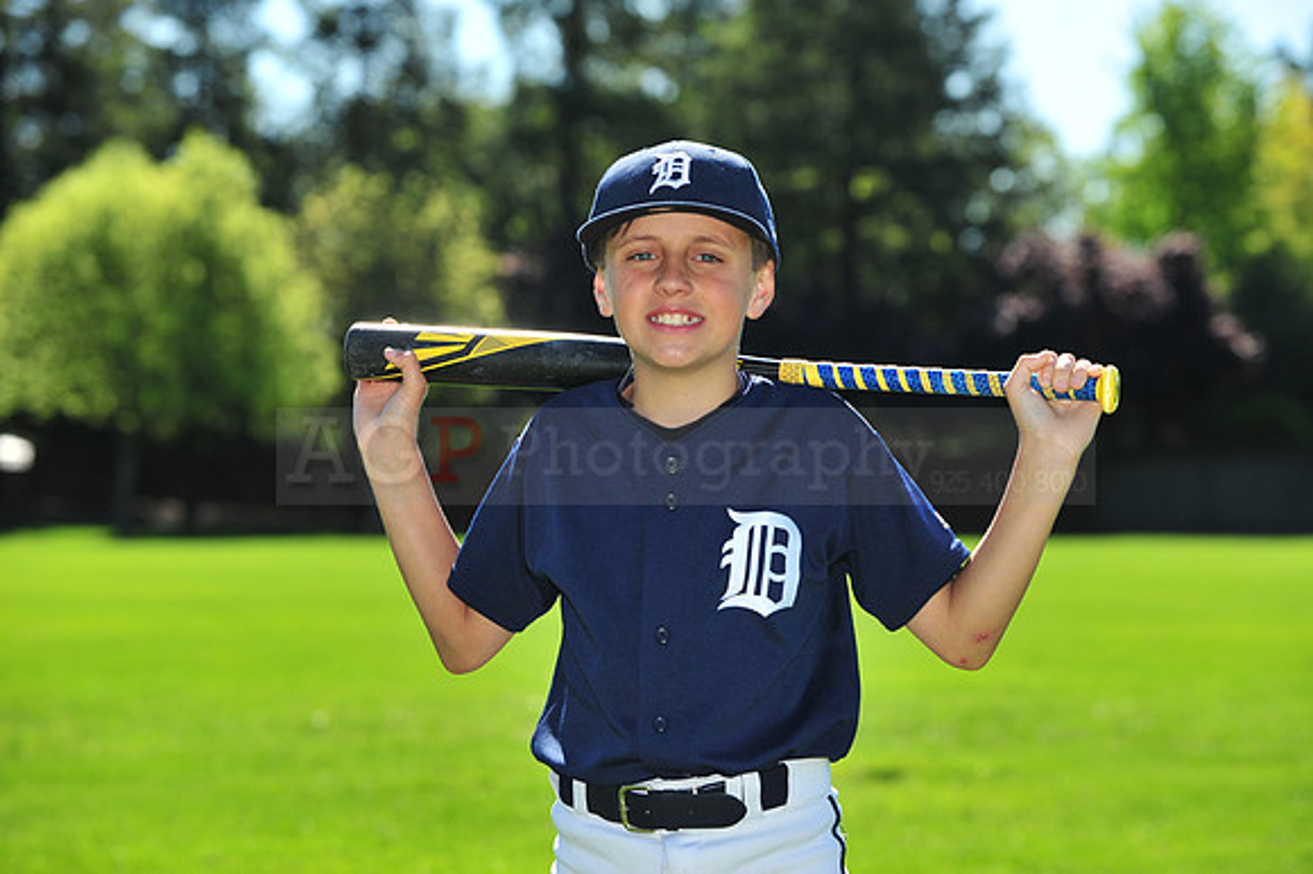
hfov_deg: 15.2
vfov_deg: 10.1
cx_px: 656
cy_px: 437
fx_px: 4921
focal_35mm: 135
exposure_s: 1/800
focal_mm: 135
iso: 320
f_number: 7.1
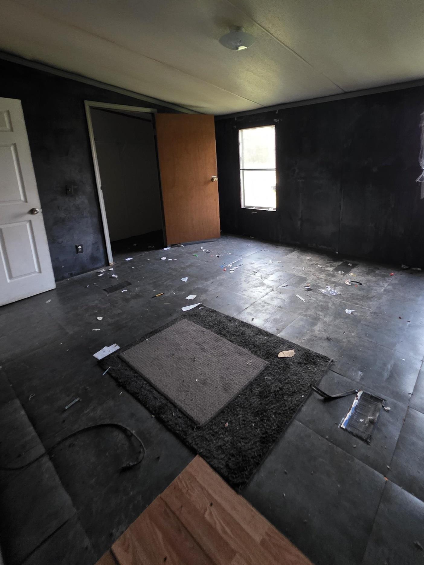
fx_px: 261
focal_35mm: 16
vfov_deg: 93.2
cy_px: 225
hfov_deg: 77.8
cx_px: 237
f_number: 1.9
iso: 800
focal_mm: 2.2
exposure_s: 1/60
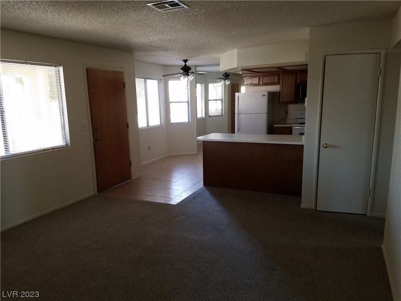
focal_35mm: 26
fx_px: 301
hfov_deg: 67.3
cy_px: 150
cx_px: 200
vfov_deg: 53.1
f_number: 1.7
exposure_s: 1/30
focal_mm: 4.2
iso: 160
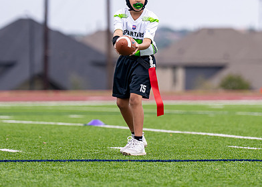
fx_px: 2694
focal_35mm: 362
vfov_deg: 4.0
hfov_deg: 5.6
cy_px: 40
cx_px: 144
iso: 125
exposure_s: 1/1600
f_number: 2.8
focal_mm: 155
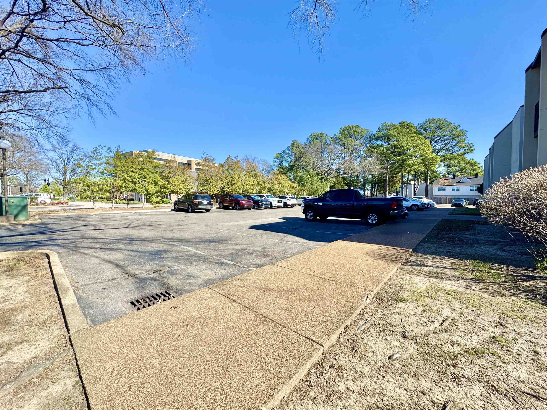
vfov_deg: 85.7
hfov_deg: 102.1
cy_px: 205
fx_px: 221
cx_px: 274
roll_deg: -1.2
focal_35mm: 14
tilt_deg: -1.3
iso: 40
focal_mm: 2.22
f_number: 2.2
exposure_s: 1/1078
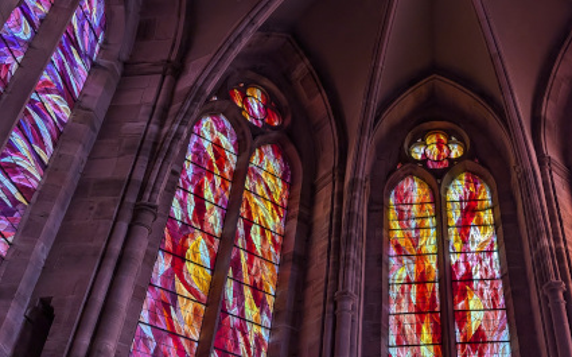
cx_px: 406
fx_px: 654
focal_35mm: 42
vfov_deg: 30.5
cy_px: 204
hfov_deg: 46.0
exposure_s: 1/139
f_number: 1.85
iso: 41
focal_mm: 6.81
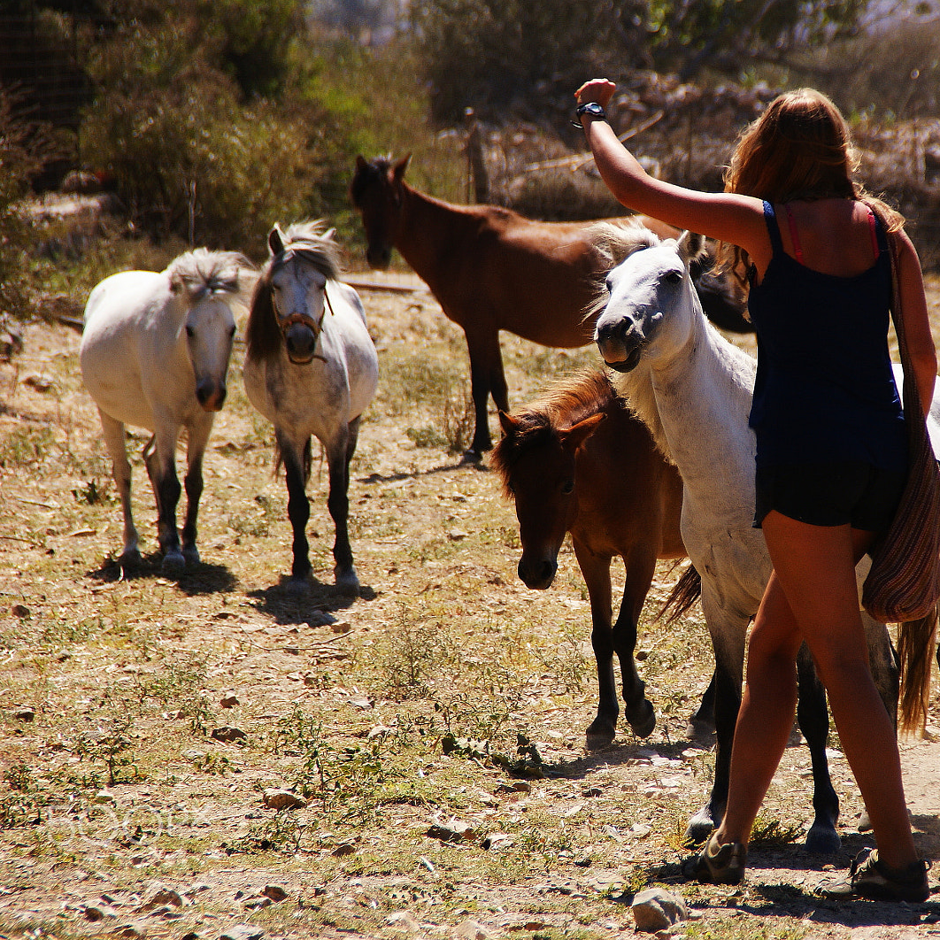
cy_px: 470
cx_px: 700
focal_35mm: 307
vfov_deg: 5.7
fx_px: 9432
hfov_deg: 5.7
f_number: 6.3
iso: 100
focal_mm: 160
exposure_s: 1/400
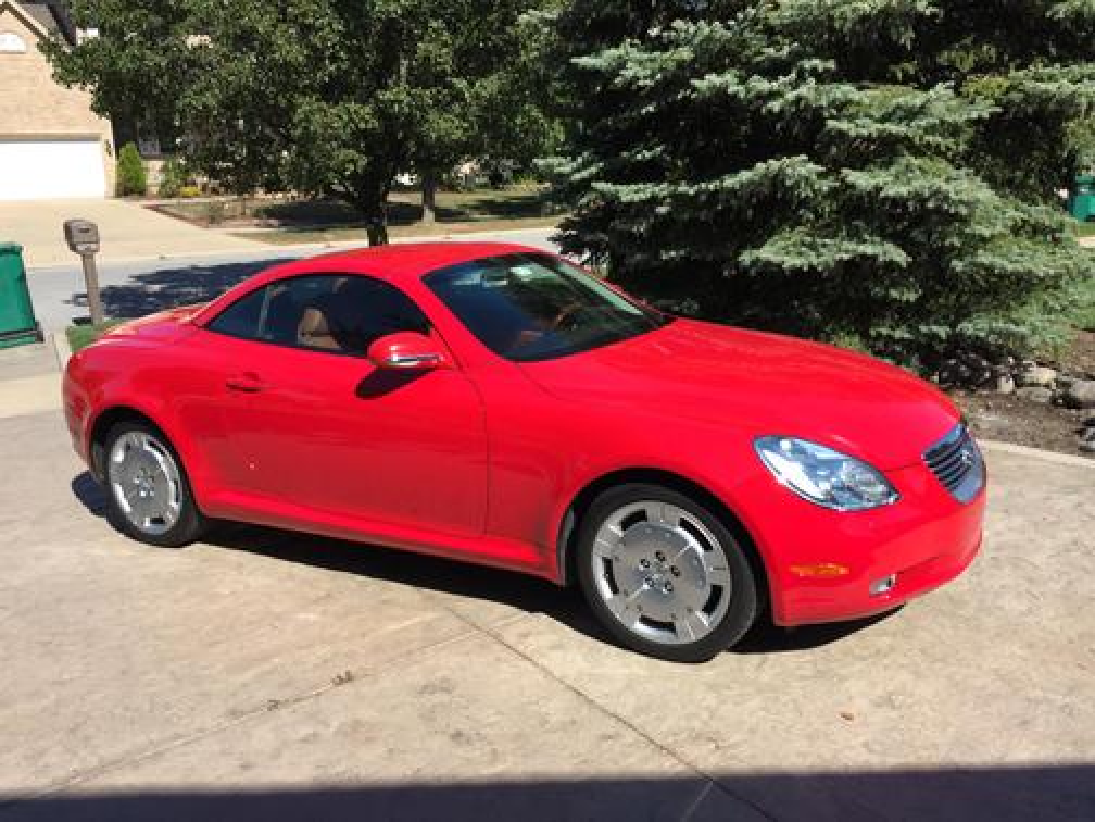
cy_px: 411
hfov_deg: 61.7
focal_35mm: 29
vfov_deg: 48.2
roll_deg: +0.2
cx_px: 548
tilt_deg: -15.6
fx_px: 917
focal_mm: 4.15
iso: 32
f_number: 2.2
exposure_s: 1/1412
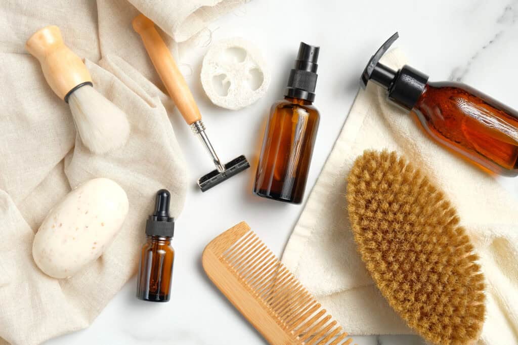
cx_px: 259
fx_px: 1194
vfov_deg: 16.4
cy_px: 172
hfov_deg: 24.5
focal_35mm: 83
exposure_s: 1/160
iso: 200
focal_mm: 55
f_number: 8
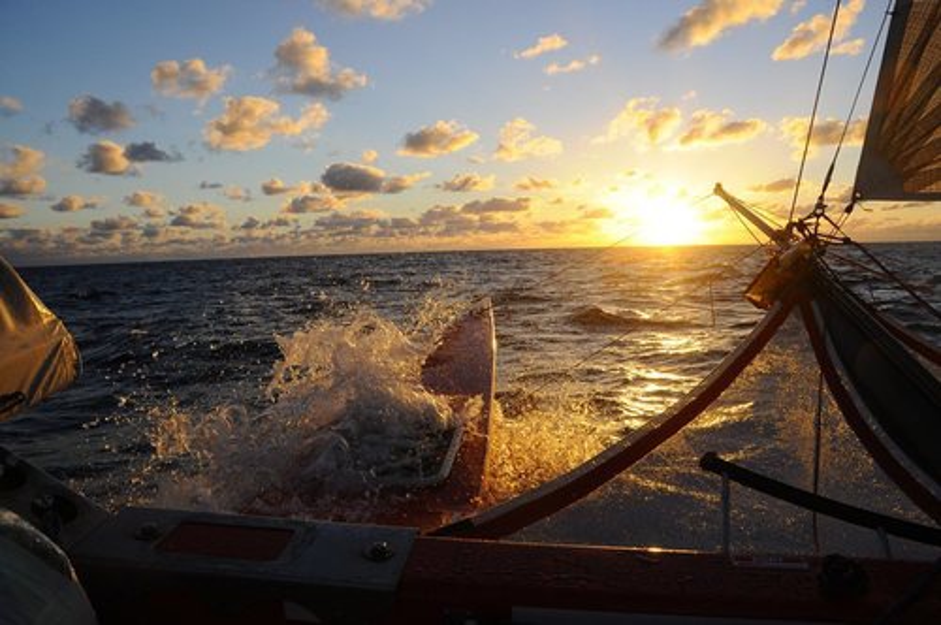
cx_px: 470
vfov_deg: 47.8
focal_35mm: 27
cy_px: 312
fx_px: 705
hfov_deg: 67.4
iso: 400
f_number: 9
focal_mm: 18
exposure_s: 1/500
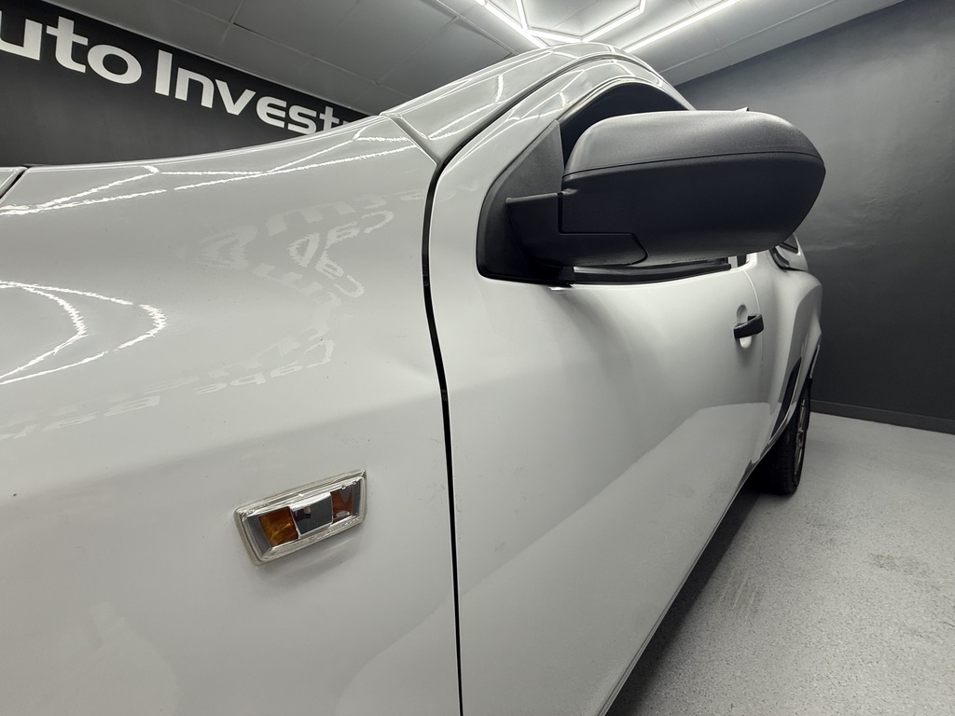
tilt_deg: -8.5
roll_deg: -0.1
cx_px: 478
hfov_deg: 102.1
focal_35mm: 14
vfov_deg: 85.7
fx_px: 386
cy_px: 358
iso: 100
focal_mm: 2.22
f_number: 2.2
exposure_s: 1/100
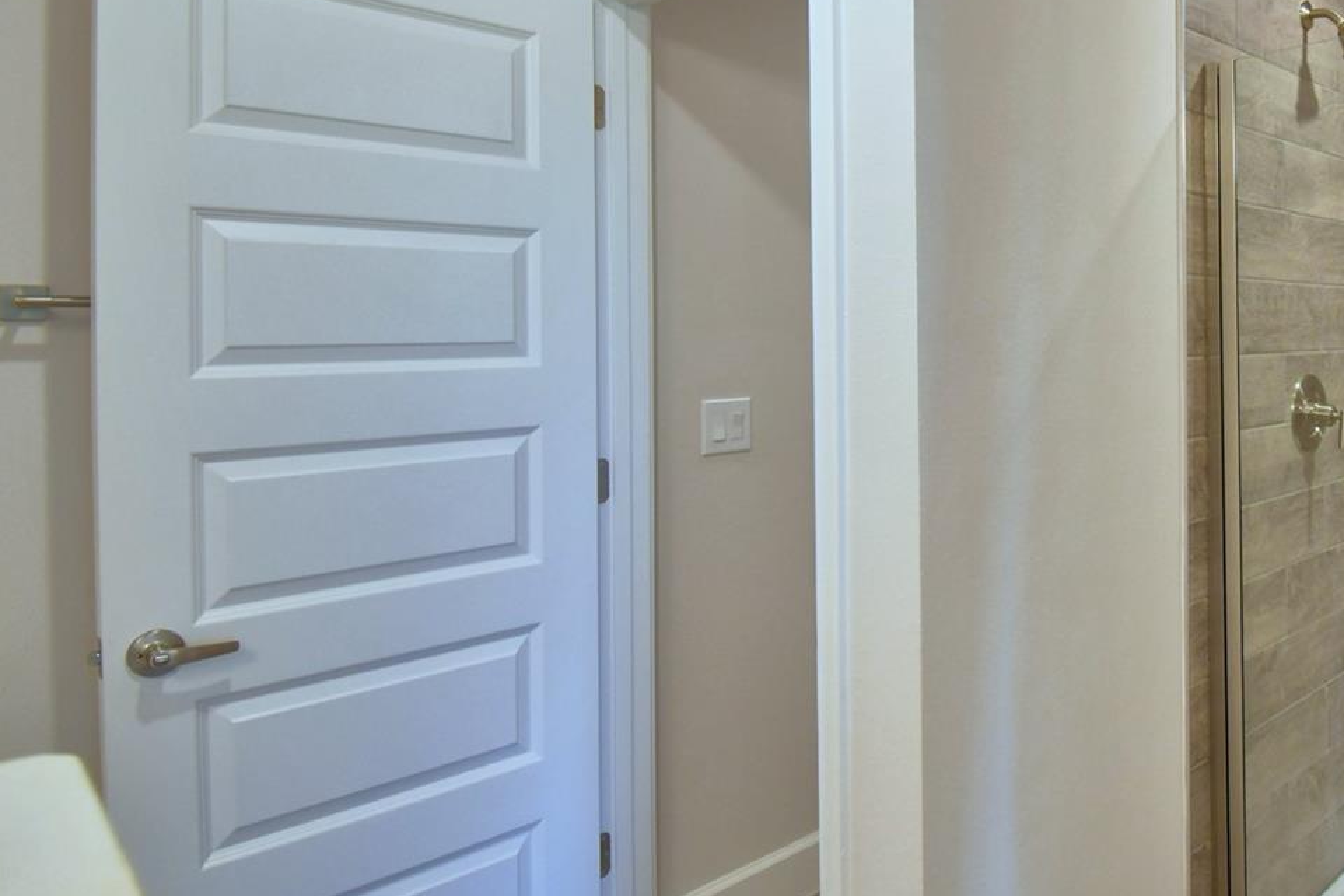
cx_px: 1042
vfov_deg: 50.7
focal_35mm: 25
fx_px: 933
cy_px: 325
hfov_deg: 66.1
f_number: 4.5
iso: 400
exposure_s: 1/50
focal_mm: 10
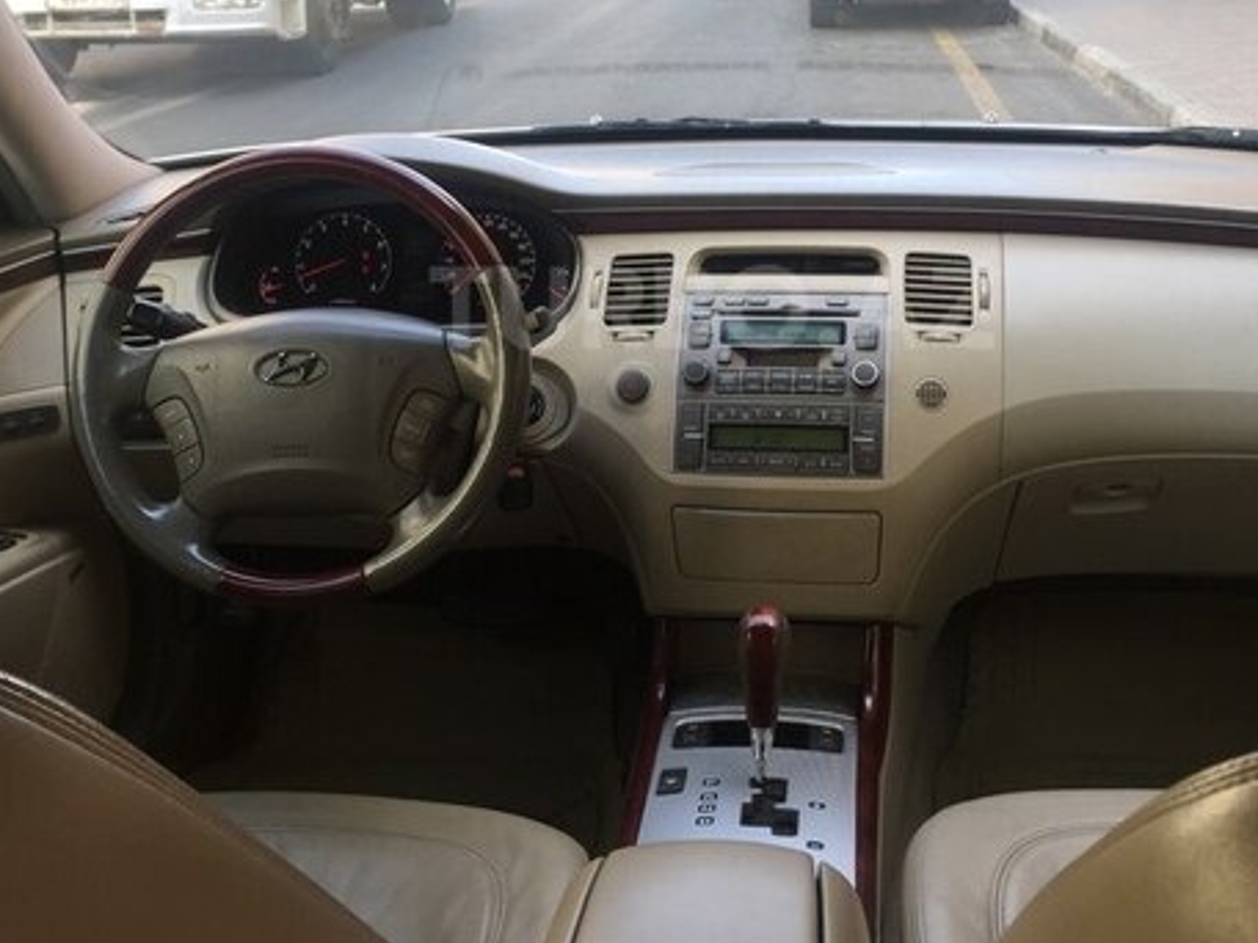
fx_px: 1526
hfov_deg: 44.7
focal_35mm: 42
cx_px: 712
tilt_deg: -11.4
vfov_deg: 34.0
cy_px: 307
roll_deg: -1.9
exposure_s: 1/130
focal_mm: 4.15
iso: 32
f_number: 2.2
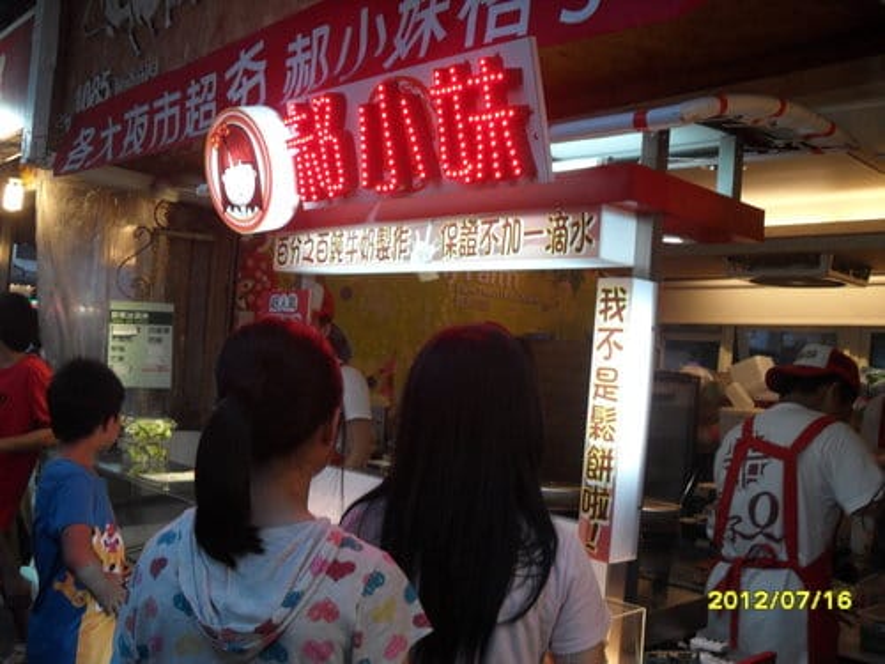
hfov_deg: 52.6
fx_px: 895
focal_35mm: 35
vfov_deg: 40.7
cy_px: 332
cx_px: 442
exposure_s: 1/60
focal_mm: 6.2
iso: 100
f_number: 2.8
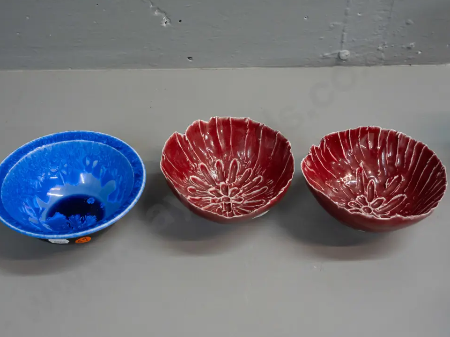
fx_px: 637
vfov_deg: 29.7
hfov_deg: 38.9
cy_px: 175
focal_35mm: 49
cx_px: 214
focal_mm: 23
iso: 3200
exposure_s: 1/160
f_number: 5.6
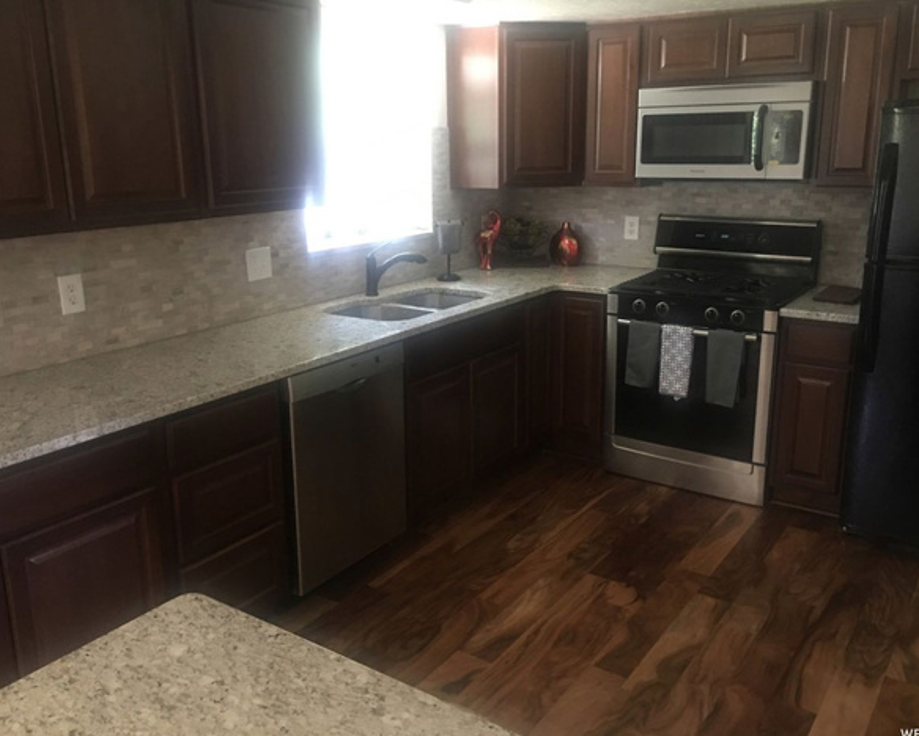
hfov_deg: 57.1
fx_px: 844
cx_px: 455
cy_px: 363
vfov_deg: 47.2
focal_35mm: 31
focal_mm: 4.15
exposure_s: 1/4
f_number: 2.2
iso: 50
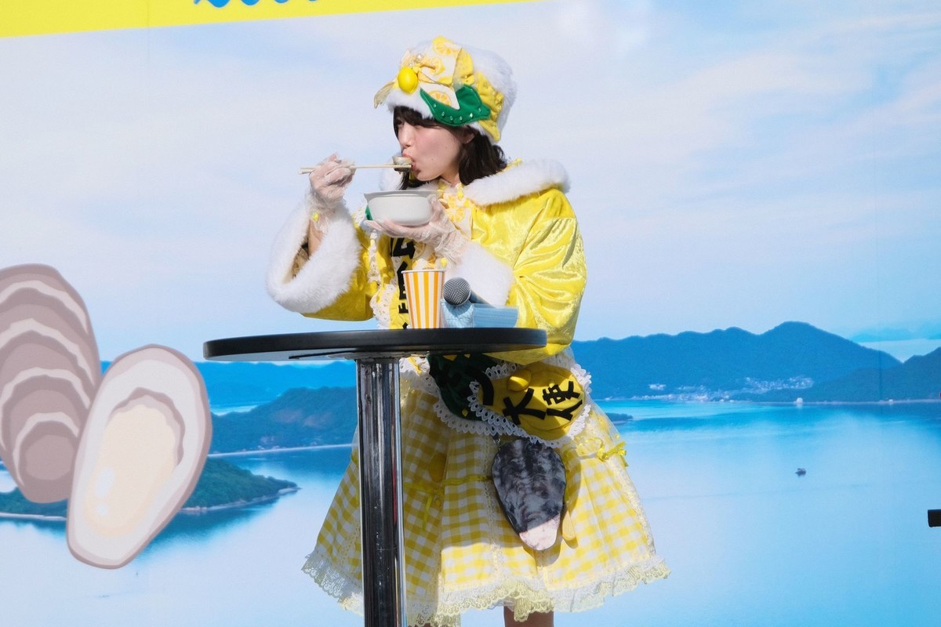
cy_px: 314
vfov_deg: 7.9
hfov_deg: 11.8
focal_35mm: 174
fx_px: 4548
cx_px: 470
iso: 640
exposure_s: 1/3800
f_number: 5.6
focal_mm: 116.1
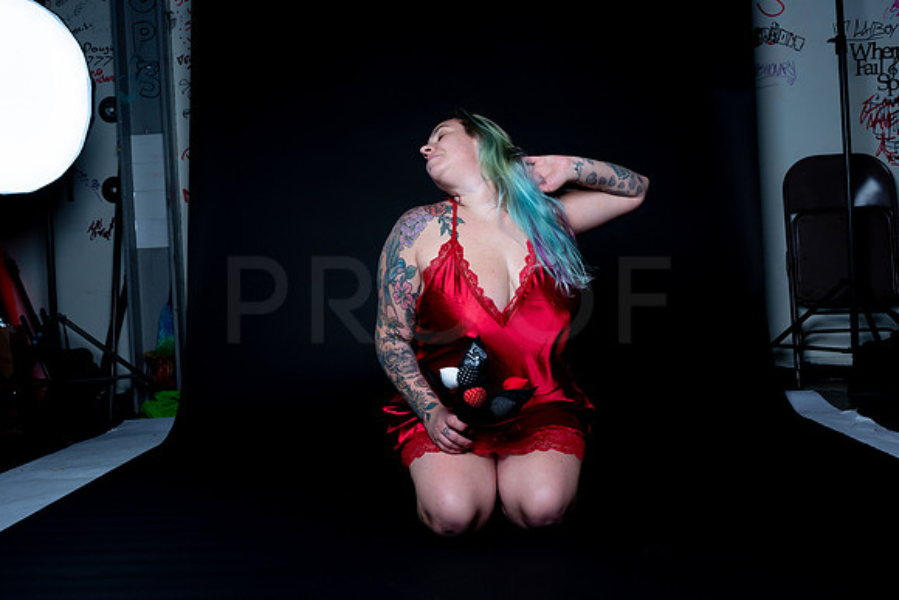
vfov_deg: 37.9
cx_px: 450
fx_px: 874
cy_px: 300
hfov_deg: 54.4
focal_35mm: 35
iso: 100
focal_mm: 35
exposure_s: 1/160
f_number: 10
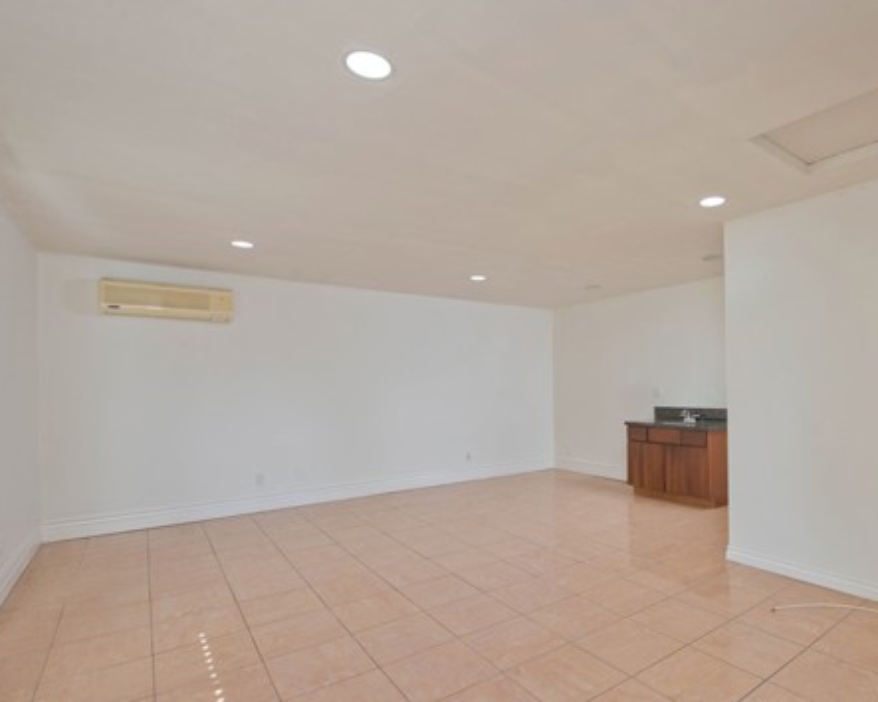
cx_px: 557
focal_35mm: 19
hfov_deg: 81.5
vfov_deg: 70.7
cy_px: 380
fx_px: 494
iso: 400
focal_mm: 14
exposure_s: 1/50
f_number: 7.1
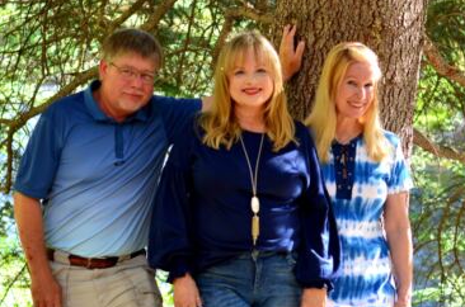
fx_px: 1688
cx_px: 235
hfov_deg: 15.7
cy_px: 182
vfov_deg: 10.4
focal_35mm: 131
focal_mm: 50
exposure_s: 1/125
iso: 100
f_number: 2.8
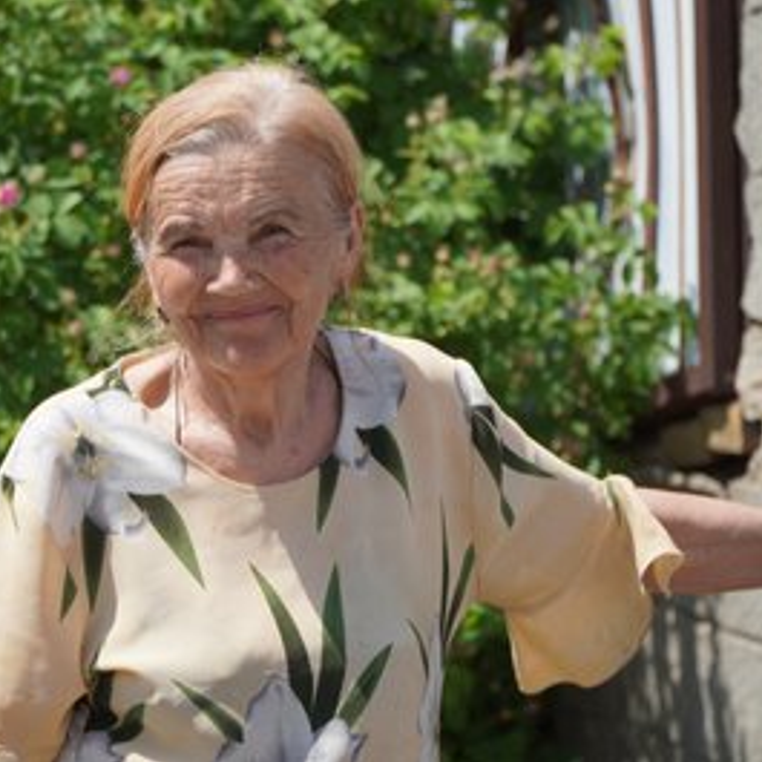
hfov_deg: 12.4
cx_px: 282
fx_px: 3503
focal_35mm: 141
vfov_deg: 12.4
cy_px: 381
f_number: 4.5
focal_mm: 73
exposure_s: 1/800
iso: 100
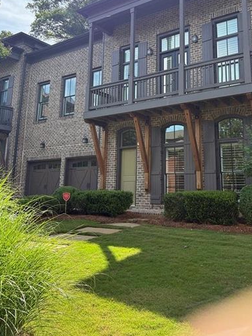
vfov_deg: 53.1
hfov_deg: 41.6
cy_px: 118
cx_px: 151
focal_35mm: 34
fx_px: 330
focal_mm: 5.96
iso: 64
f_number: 1.6
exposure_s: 1/1263
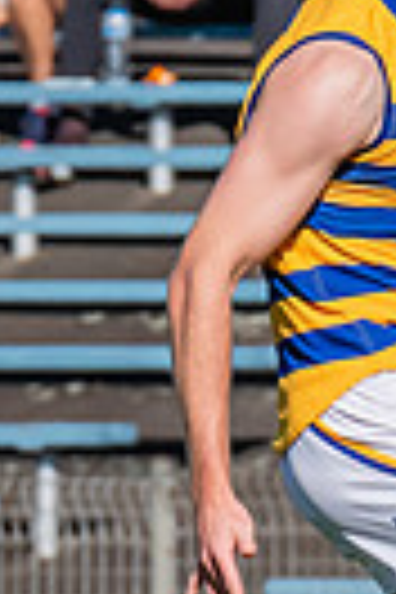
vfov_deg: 0.8
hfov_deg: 0.5
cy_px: 399
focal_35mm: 2680
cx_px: 591
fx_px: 44217
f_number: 11
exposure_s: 1/1600
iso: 800
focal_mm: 360
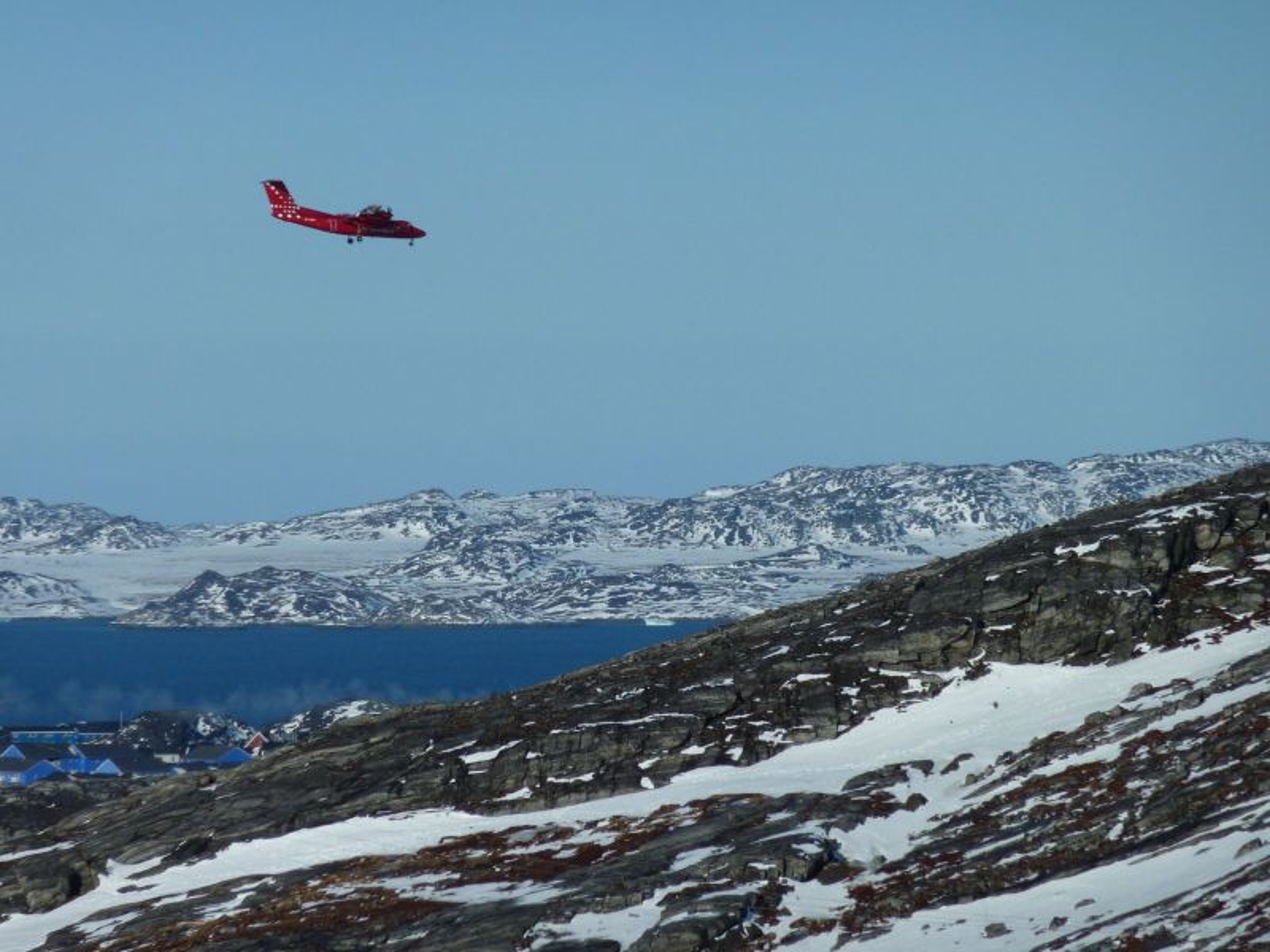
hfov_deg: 6.6
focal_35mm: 300
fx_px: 11006
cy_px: 476
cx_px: 635
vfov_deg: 5.0
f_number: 5.6
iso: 80
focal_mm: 49.2
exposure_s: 1/1000
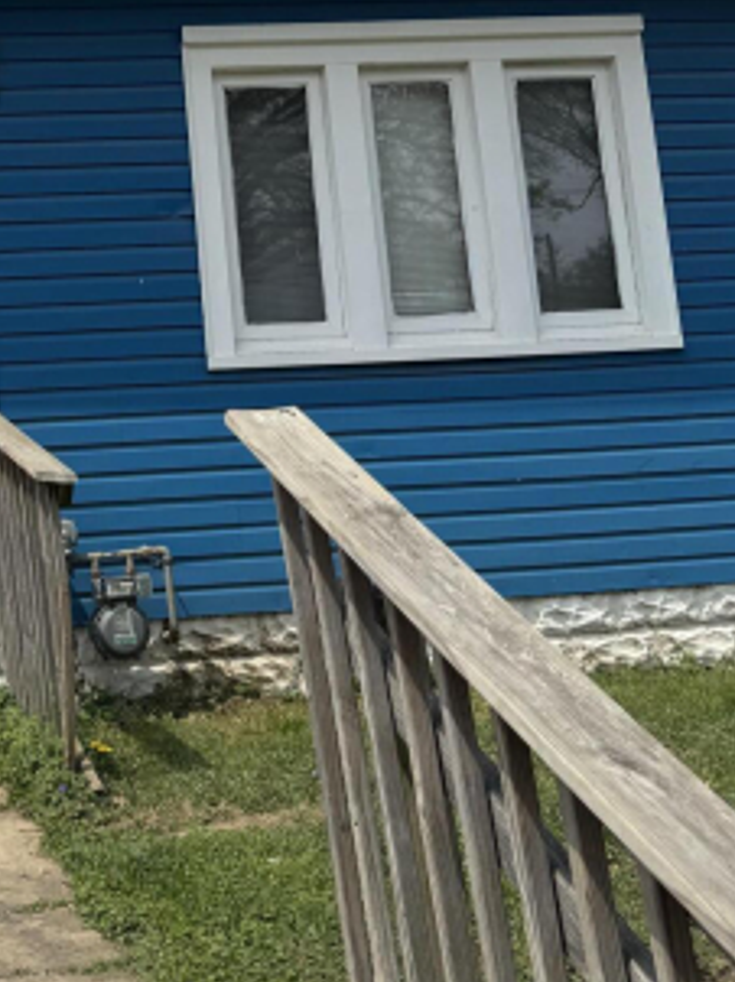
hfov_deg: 26.2
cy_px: 236
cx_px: 13
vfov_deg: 35.3
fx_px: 1503
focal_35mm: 53
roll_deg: +2.9
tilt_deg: +13.0
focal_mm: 6.76
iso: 80
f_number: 1.78
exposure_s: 1/5348
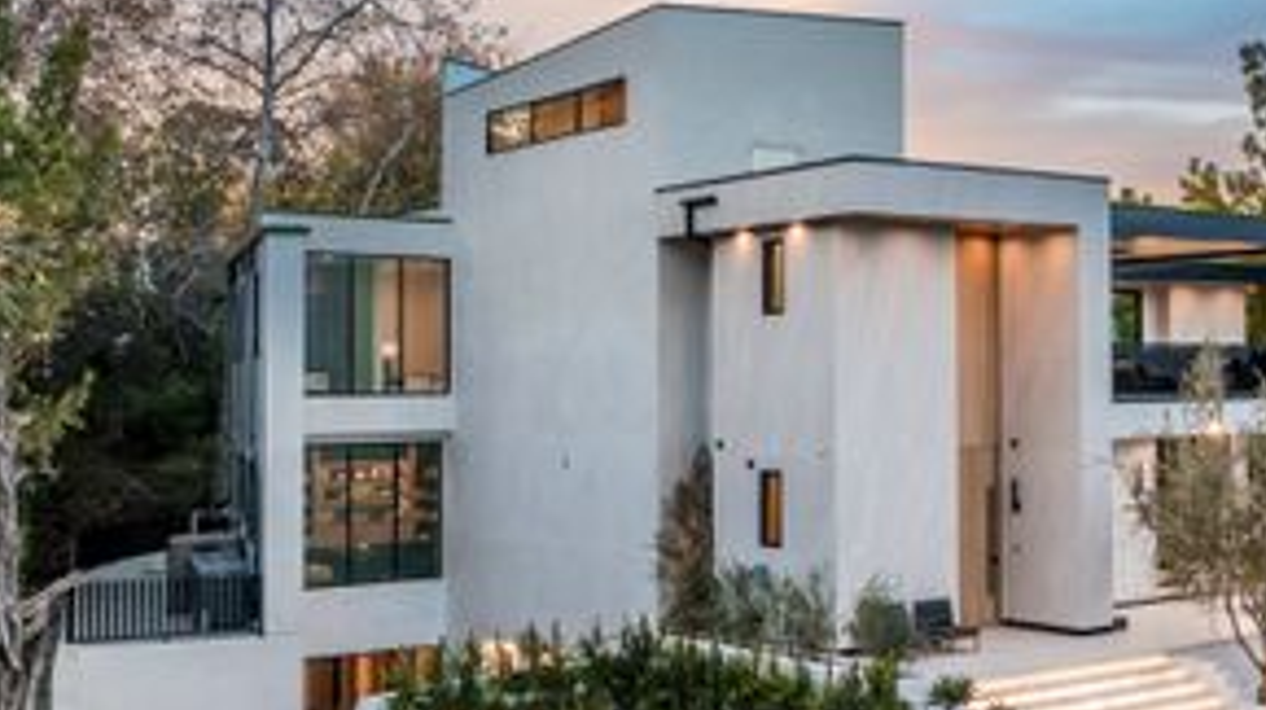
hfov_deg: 38.8
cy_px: 480
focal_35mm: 52
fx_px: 1744
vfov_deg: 22.9
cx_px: 964
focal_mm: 10.26
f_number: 3.5
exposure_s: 1/60
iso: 100
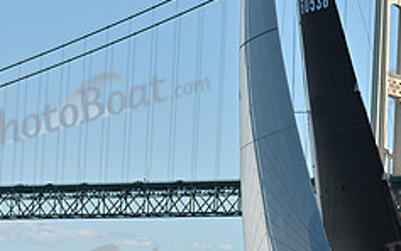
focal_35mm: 175
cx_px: 299
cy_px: -3
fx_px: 1912
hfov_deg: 11.9
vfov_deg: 7.5
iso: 320
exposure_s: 1/1000
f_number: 8
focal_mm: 70
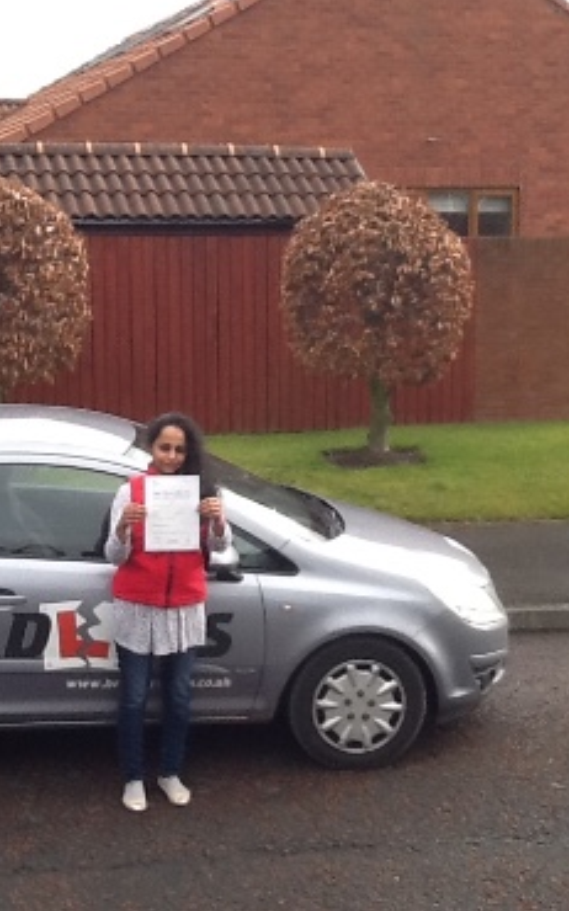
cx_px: 256
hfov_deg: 20.6
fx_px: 1564
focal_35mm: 63
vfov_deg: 32.5
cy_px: 457
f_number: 2.4
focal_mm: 2.03
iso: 40
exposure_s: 1/315
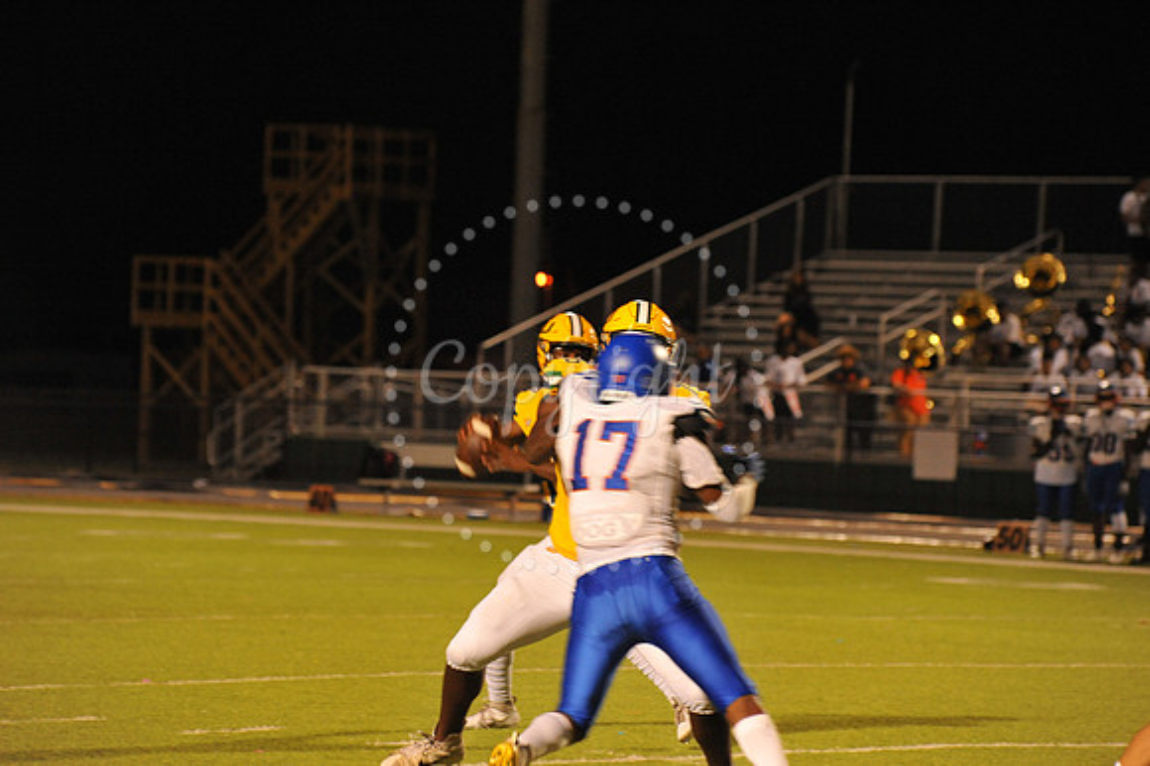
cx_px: 575
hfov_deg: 10.3
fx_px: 6385
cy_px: 383
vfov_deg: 6.9
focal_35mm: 200
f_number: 5.6
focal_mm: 200
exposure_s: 1/160
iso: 3200
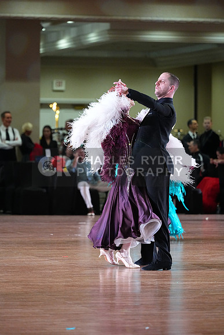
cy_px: 168
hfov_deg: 6.9
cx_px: 112
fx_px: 1865
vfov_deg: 10.3
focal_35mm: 200
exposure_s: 1/400
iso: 6400
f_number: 4.5
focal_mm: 200
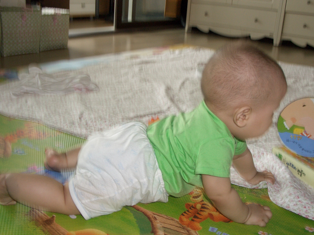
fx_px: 390
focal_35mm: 43
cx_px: 157
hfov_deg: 43.9
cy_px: 118
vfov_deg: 33.6
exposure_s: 1/60
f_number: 3
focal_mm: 9.2
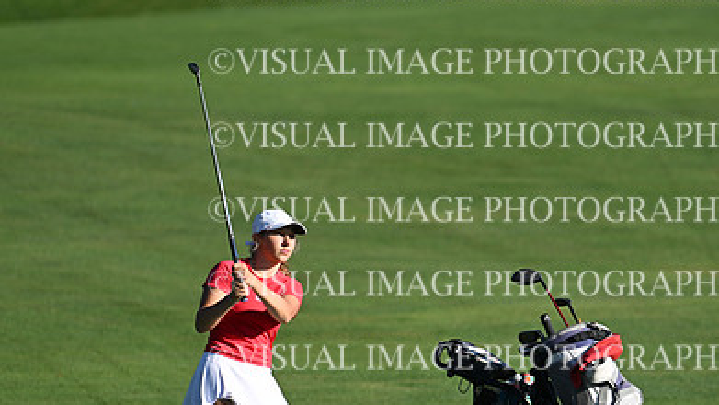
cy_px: 320
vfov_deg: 1.3
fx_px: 17789
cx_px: 474
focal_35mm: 933
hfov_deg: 2.3
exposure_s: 1/2500
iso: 320
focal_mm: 400
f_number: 4.5
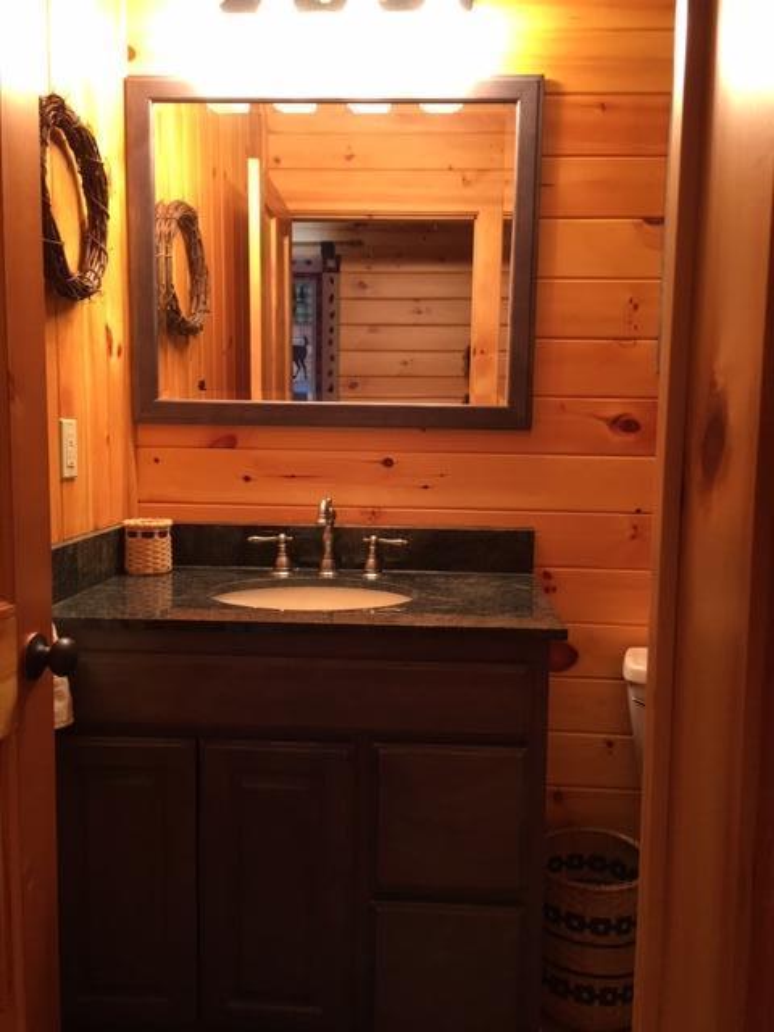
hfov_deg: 48.2
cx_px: 387
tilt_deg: -3.9
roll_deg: -0.8
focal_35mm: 29
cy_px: 516
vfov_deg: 61.7
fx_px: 865
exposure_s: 1/30
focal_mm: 4.15
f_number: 2.2
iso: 160
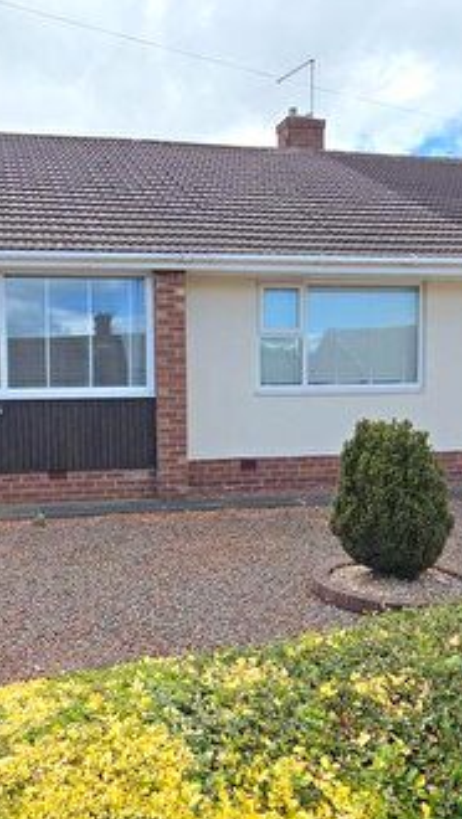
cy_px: 463
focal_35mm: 30
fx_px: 652
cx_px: 137
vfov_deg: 64.0
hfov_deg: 38.3
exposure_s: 1/1339
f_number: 2.2
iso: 50
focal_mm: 2.2
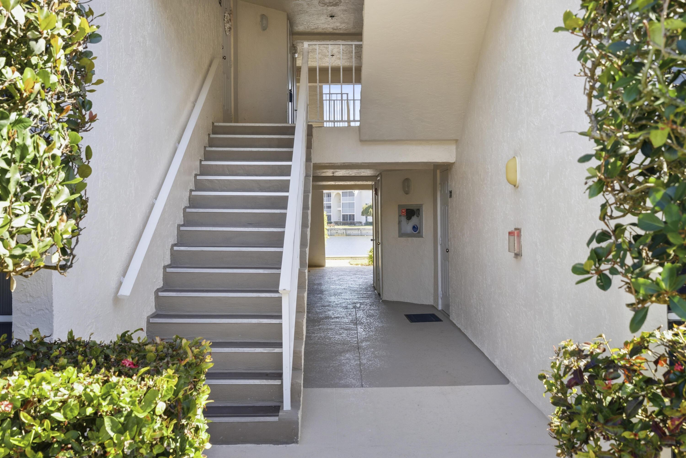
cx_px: 343
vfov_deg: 37.9
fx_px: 667
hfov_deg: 54.4
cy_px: 229
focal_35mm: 35
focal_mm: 35
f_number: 8
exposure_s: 1/80
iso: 1600
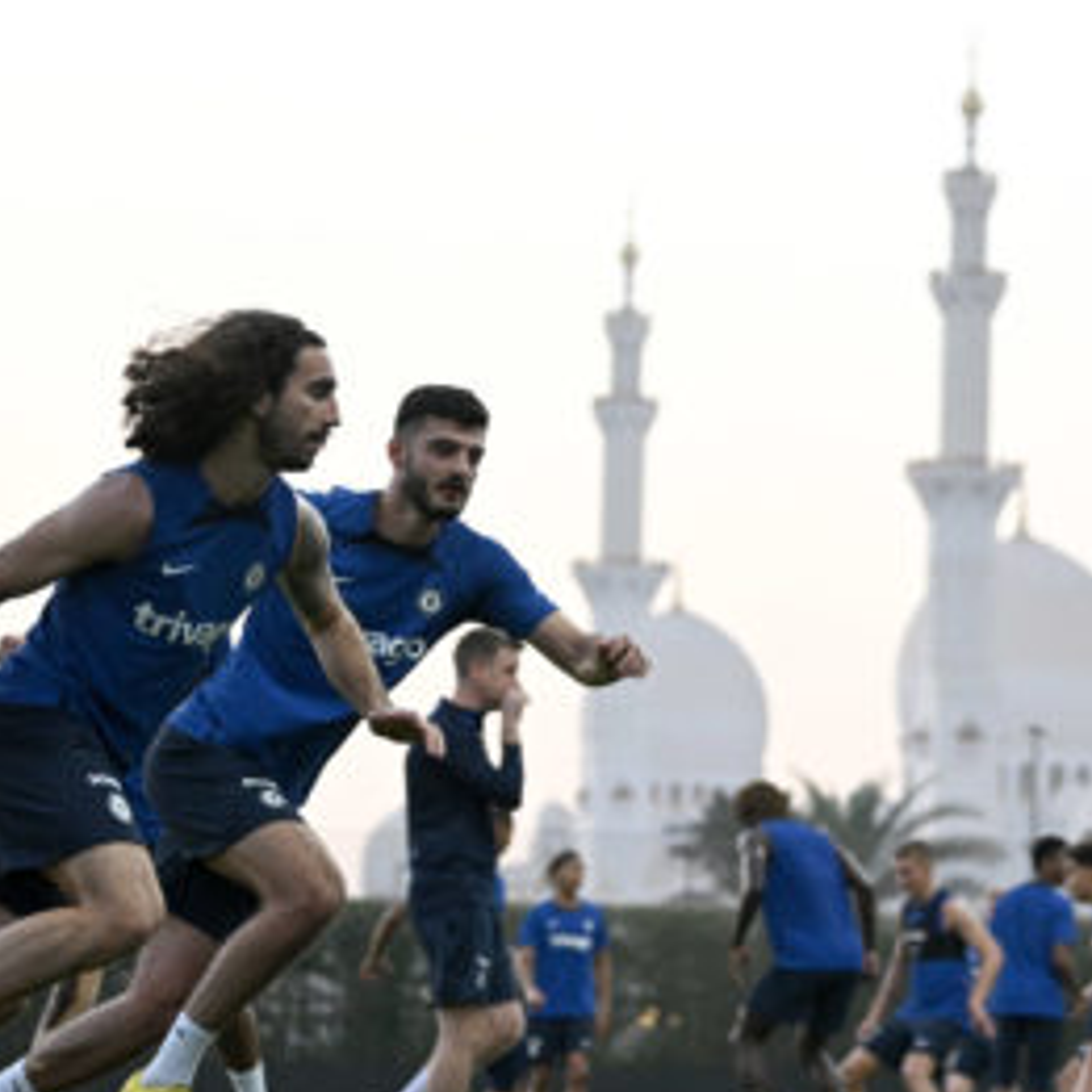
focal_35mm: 175
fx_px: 6246
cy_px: 477
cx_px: 1130
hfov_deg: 9.9
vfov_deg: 10.0
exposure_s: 1/1000
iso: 2500
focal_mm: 70
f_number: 2.8
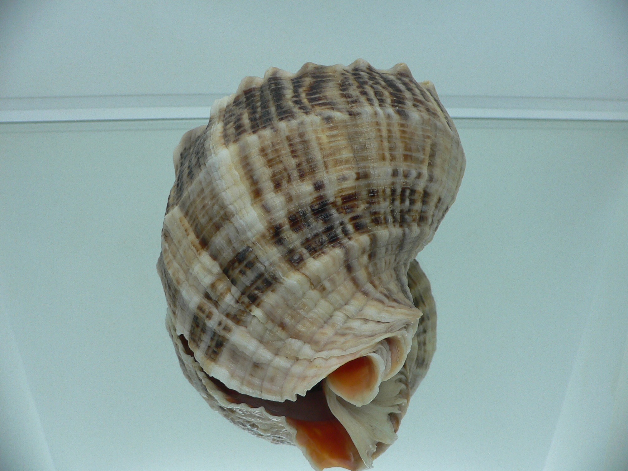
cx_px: 314
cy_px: 236
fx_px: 635
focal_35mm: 35
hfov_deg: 52.6
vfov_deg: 40.7
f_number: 2.8
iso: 80
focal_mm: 4.6
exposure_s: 1/60
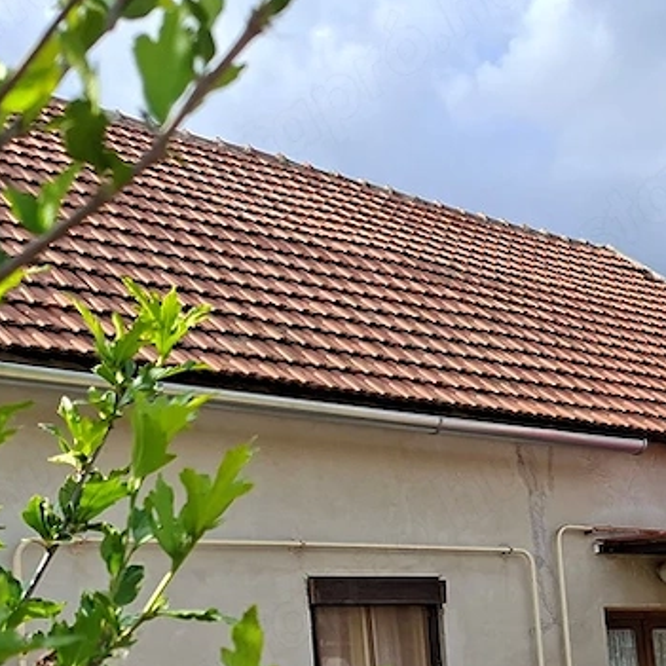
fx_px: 1262
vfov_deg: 28.3
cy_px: 617
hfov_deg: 29.2
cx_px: 480
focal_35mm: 58
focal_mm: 5.54
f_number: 1.8
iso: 50
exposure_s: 1/1131
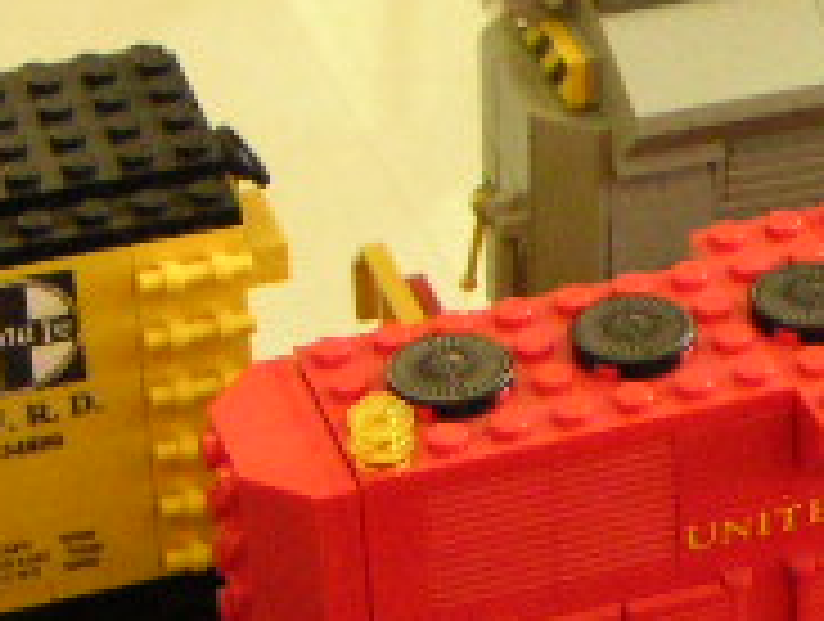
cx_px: 959
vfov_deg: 9.9
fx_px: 3578
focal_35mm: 150
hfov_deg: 12.8
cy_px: 351
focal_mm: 5.7
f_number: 2.9
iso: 400
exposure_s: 1/60
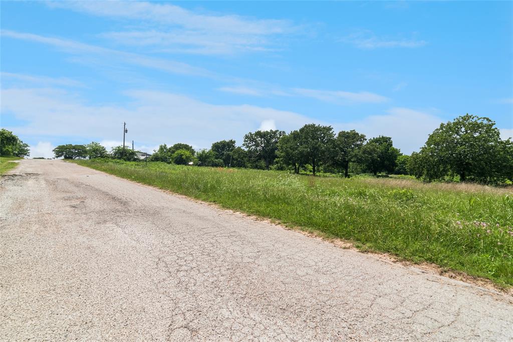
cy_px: 171
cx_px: 256
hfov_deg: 95.0
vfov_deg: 72.0
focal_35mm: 16
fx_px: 235
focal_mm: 11
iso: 100
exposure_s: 1/320
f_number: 8
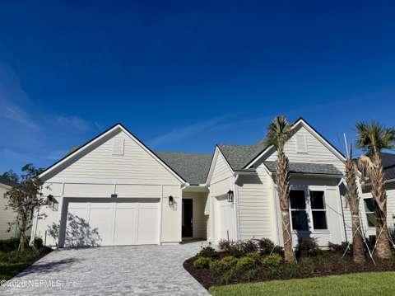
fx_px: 274
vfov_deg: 56.7
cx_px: 198
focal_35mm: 24
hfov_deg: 71.7
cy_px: 148
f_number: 1.78
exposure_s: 1/14286
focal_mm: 6.76
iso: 100
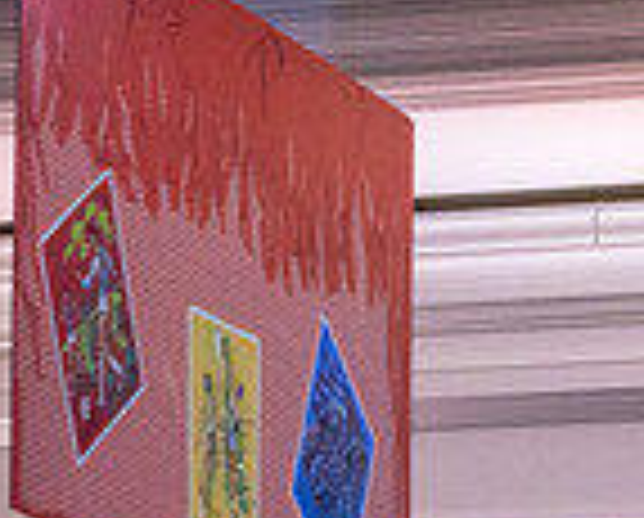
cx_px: 270
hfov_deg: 4.3
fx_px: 8480
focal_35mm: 444
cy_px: 772
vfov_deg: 3.5
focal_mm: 78
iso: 6400
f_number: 4.8
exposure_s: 1/125
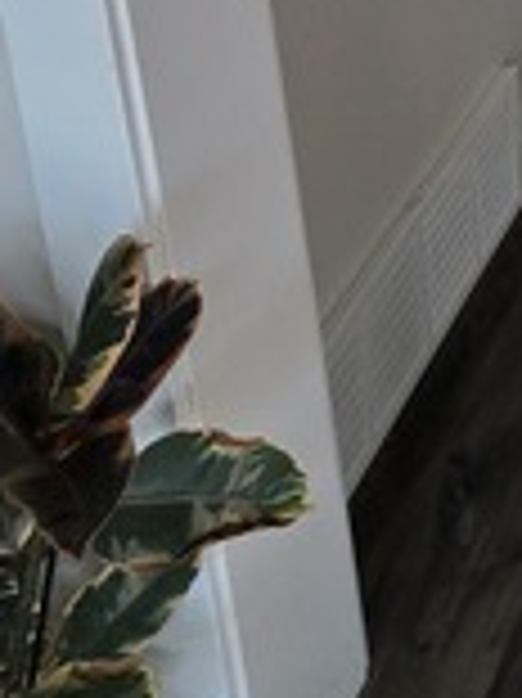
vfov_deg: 23.3
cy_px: -475
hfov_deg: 17.0
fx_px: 1128
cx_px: 1112
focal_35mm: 56
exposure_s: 1/120
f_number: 2.2
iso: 50
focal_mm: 2.2
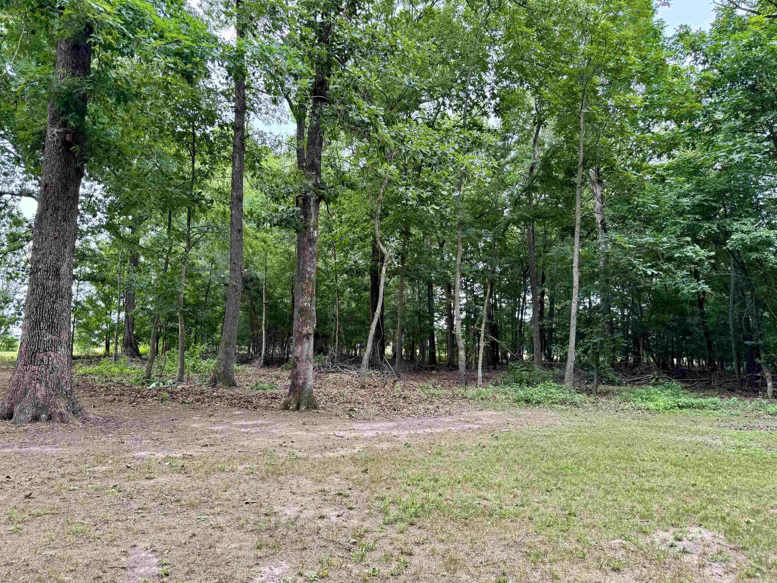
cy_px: 292
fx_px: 539
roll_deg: -1.3
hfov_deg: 71.6
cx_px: 388
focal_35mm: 24
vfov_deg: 56.8
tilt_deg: +5.3
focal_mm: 6.76
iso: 80
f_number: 1.78
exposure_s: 1/121
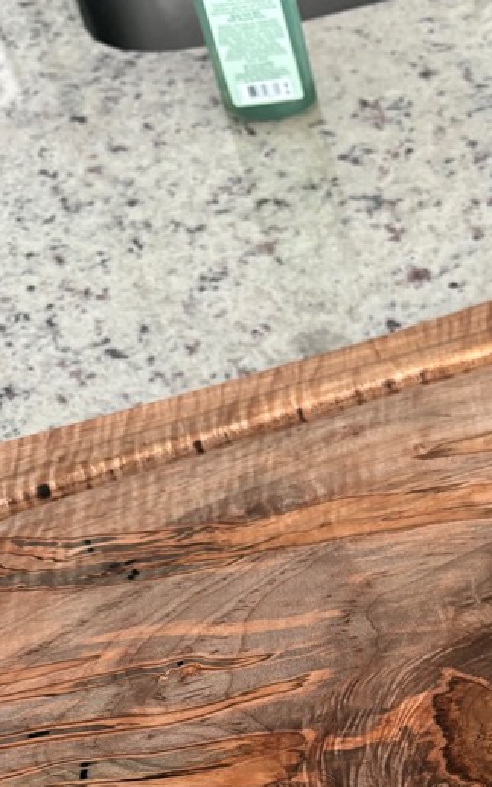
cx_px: 521
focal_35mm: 64
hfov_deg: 19.6
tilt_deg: -53.7
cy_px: 842
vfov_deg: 29.2
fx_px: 1373
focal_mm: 5.96
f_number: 1.6
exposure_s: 1/60
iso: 250
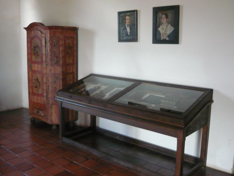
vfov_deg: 37.6
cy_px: 75
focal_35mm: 38
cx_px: 109
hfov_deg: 48.9
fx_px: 257
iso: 400
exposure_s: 1/30
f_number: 2.8
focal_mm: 5.5
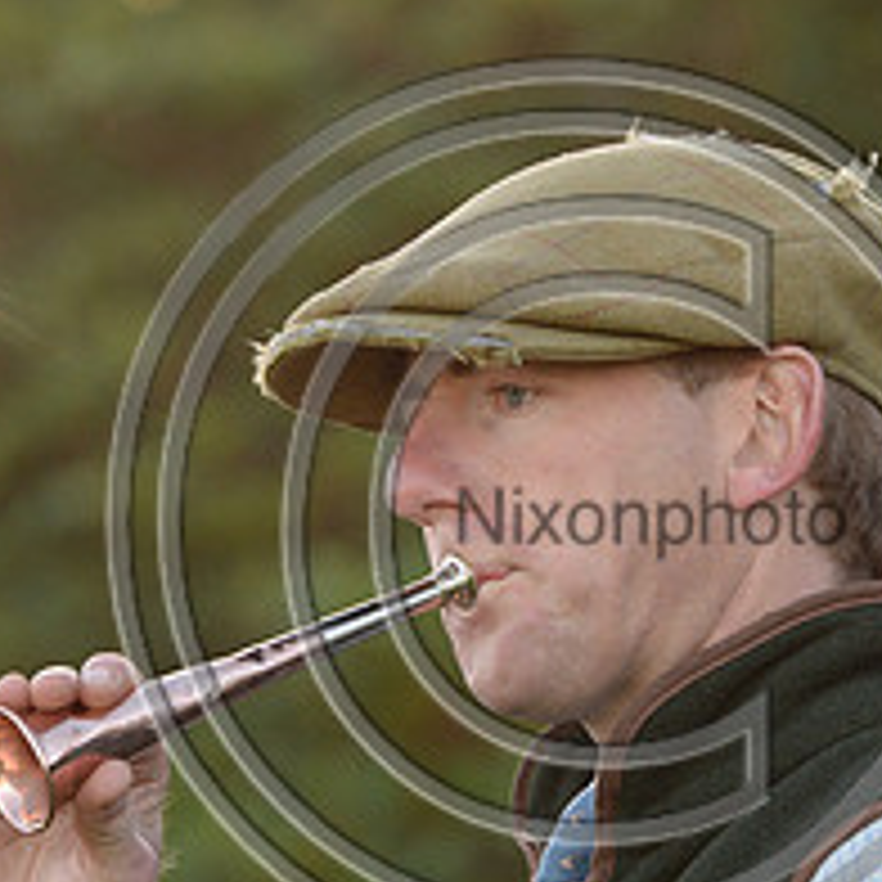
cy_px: 459
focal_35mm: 502
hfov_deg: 3.5
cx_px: 522
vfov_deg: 3.5
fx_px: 14471
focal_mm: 200
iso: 1100
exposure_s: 1/800
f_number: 4.5
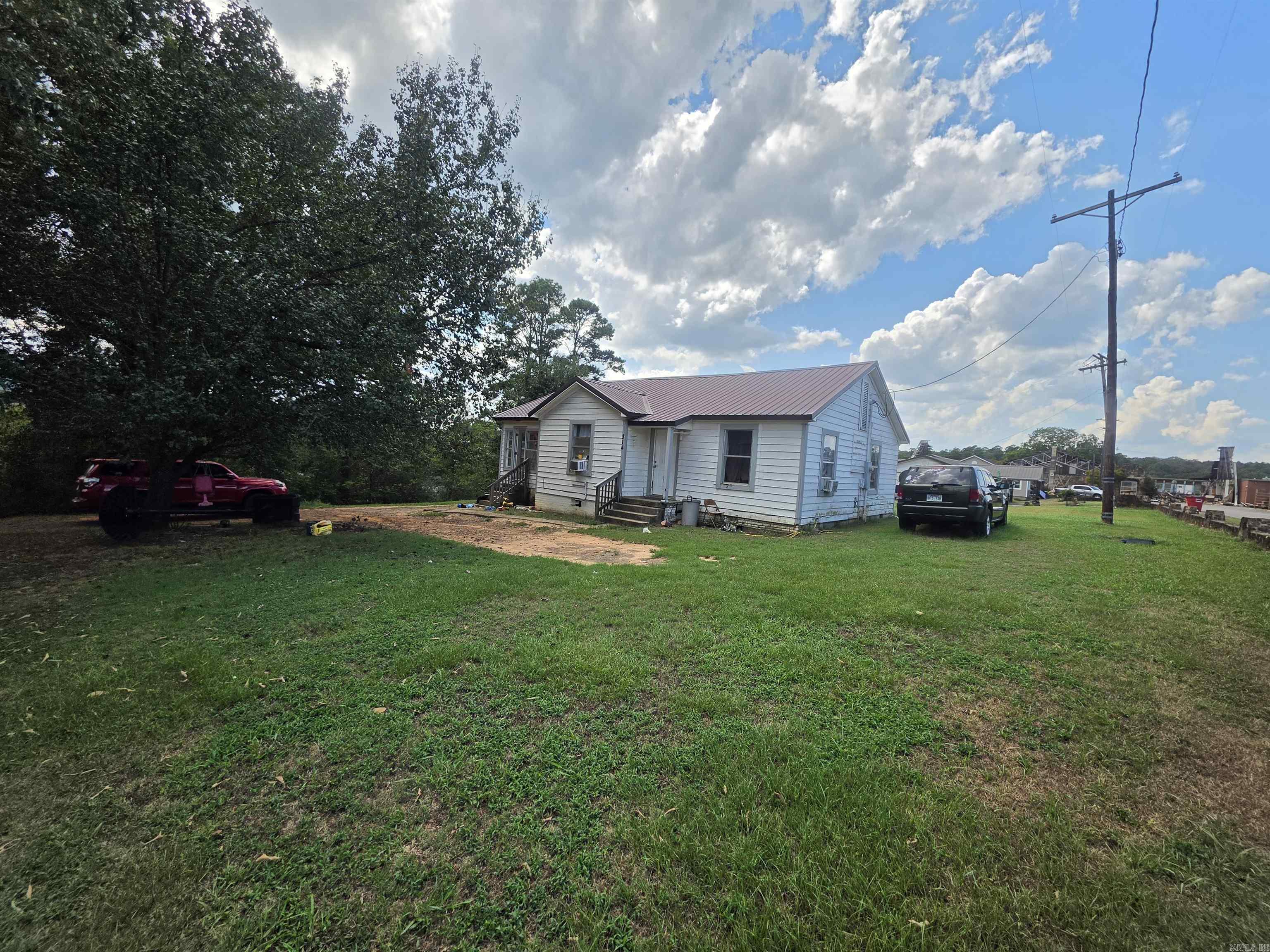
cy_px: 476
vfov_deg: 89.9
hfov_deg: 106.2
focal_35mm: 13
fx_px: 477
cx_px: 635
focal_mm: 2.2
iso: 32
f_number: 1.9
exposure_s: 1/1709
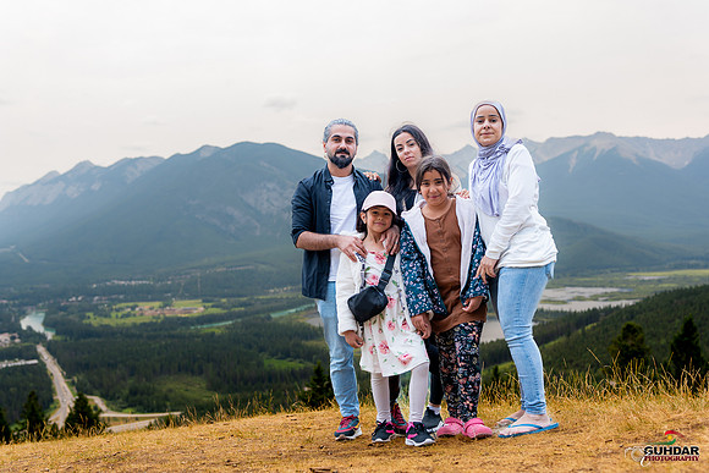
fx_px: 689
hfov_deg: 54.4
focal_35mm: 35
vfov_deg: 37.9
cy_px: 236
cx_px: 354
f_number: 2.8
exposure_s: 1/1600
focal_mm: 35
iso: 200
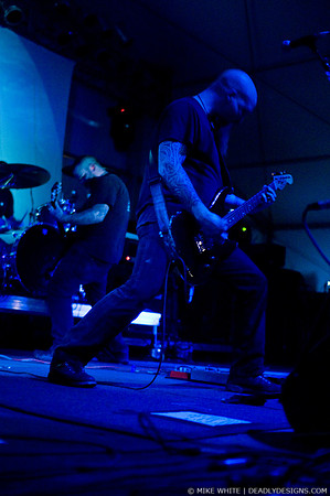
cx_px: 165
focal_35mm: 45
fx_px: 620
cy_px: 248
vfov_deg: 43.6
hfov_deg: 29.8
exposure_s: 1/50
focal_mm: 30
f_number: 1.4
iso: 1600
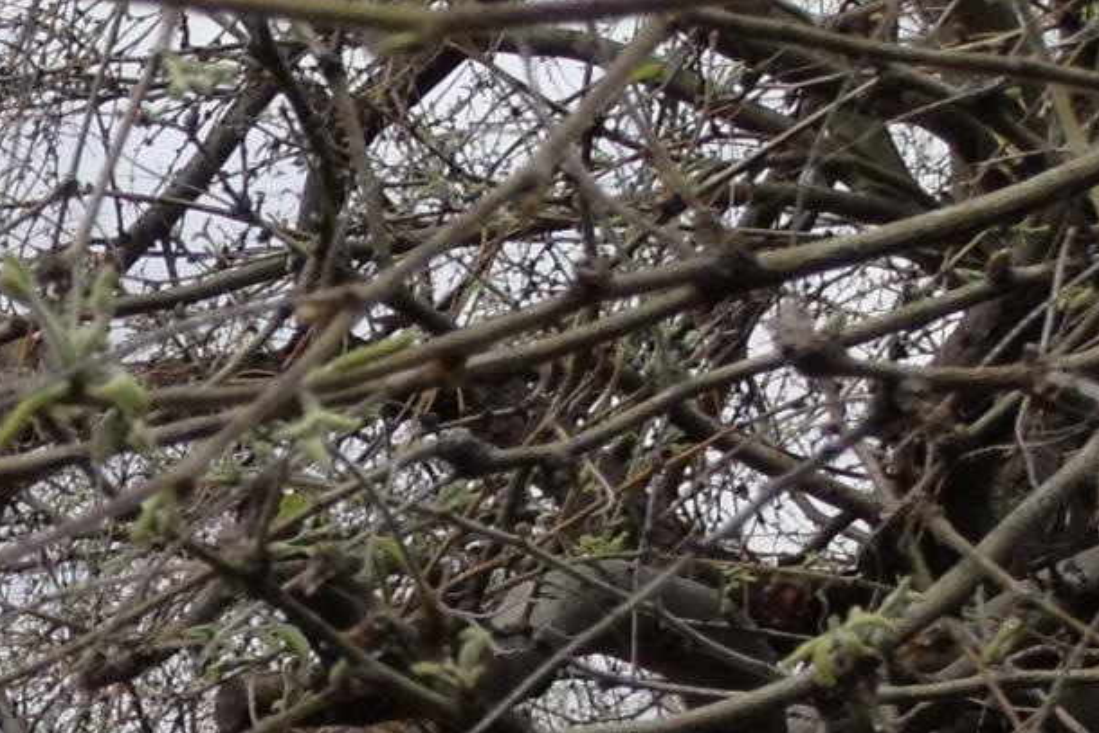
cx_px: -1373
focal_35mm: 179
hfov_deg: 10.2
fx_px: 5465
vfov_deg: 7.1
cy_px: 1866
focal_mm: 4.28
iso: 50
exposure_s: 1/1284
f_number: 2.4
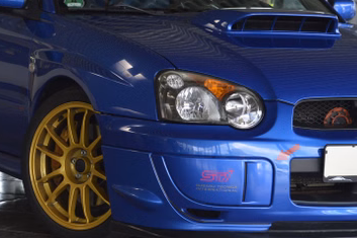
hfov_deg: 15.1
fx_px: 1348
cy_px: 128
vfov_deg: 10.1
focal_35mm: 136
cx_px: 180
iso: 360
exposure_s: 1/125
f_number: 5.6
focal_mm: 40
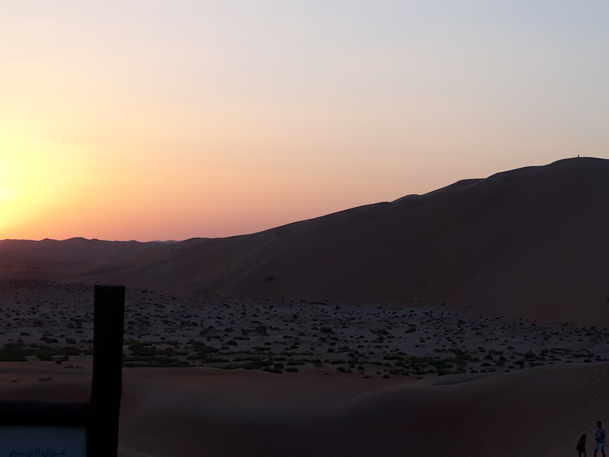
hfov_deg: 65.3
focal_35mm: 27
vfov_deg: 51.4
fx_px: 475
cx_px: 304
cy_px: 228
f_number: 1.9
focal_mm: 3.6
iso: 40
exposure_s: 1/389
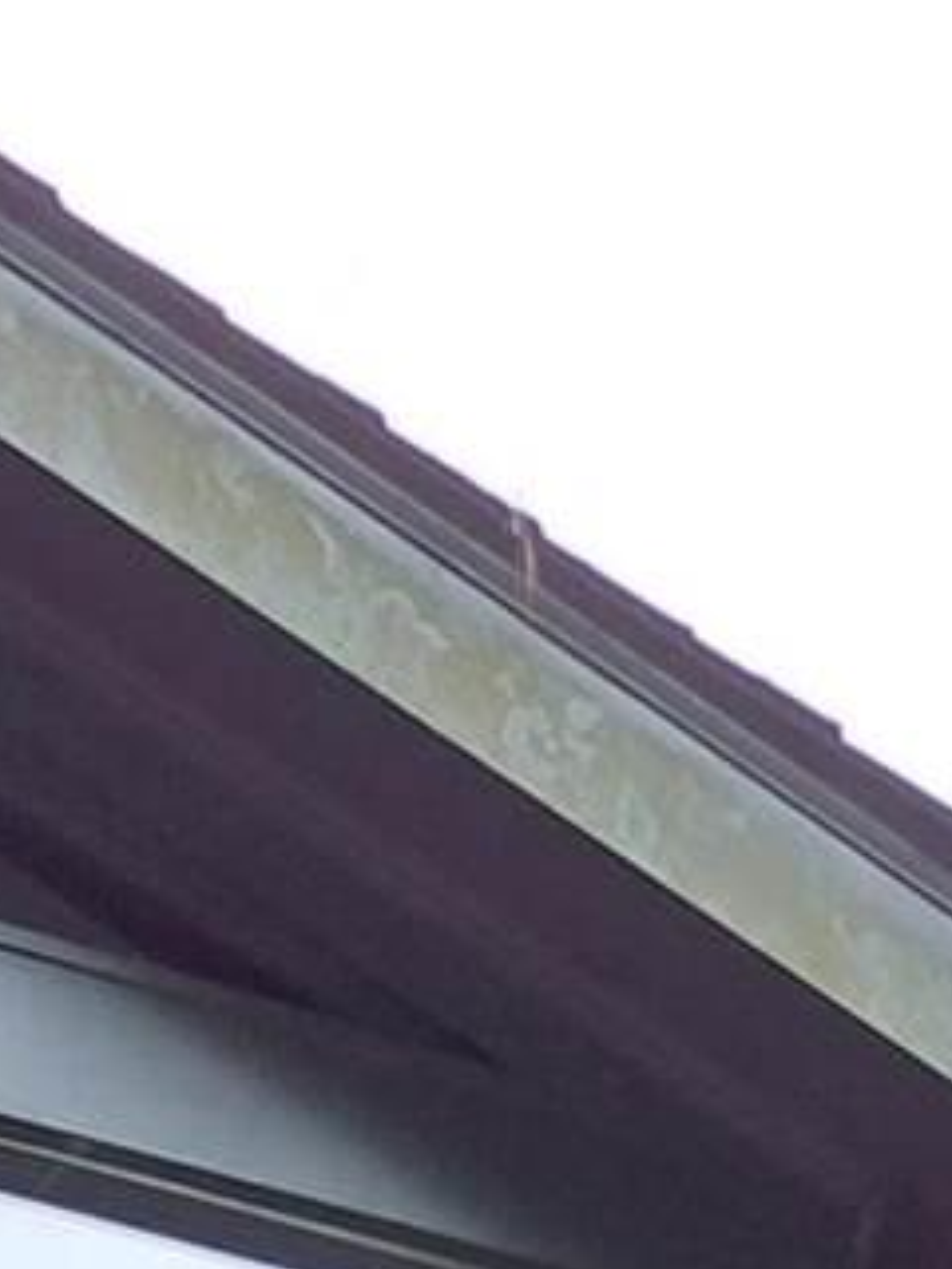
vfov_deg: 9.4
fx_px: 6600
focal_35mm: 180
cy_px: 3331
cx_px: -1936
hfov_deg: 7.3
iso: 80
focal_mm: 4.69
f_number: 1.8
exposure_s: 1/100
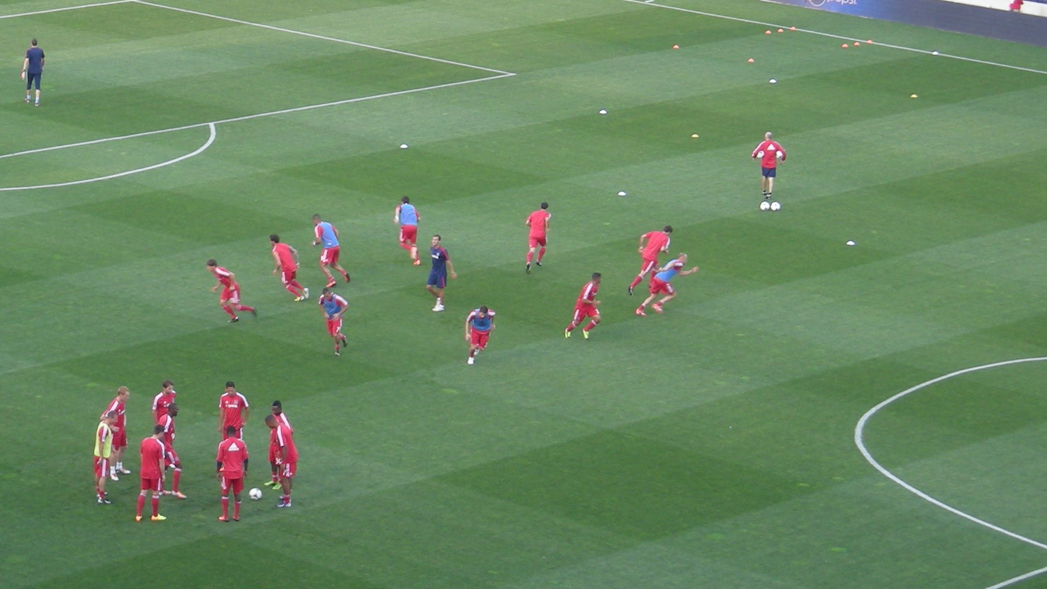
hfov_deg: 14.6
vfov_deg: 8.2
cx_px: 275
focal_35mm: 147
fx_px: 4081
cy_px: 153
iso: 68
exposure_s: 1/60
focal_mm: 12.3
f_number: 3.9
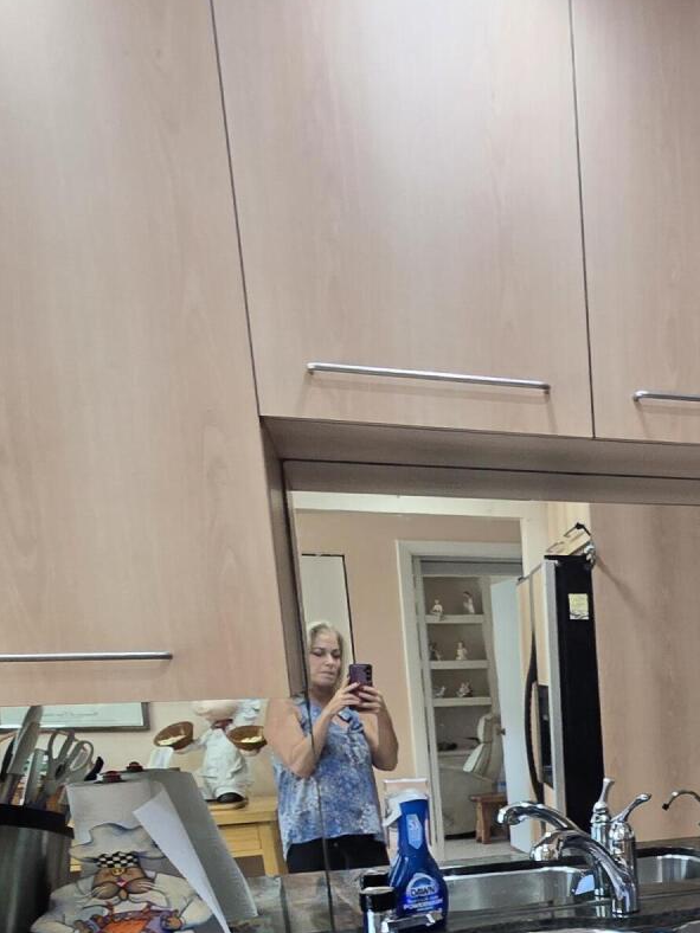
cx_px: 773
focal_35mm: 33
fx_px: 890
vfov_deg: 49.1
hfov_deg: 36.3
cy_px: 849
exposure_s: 1/60
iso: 100
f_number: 2.2
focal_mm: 2.2
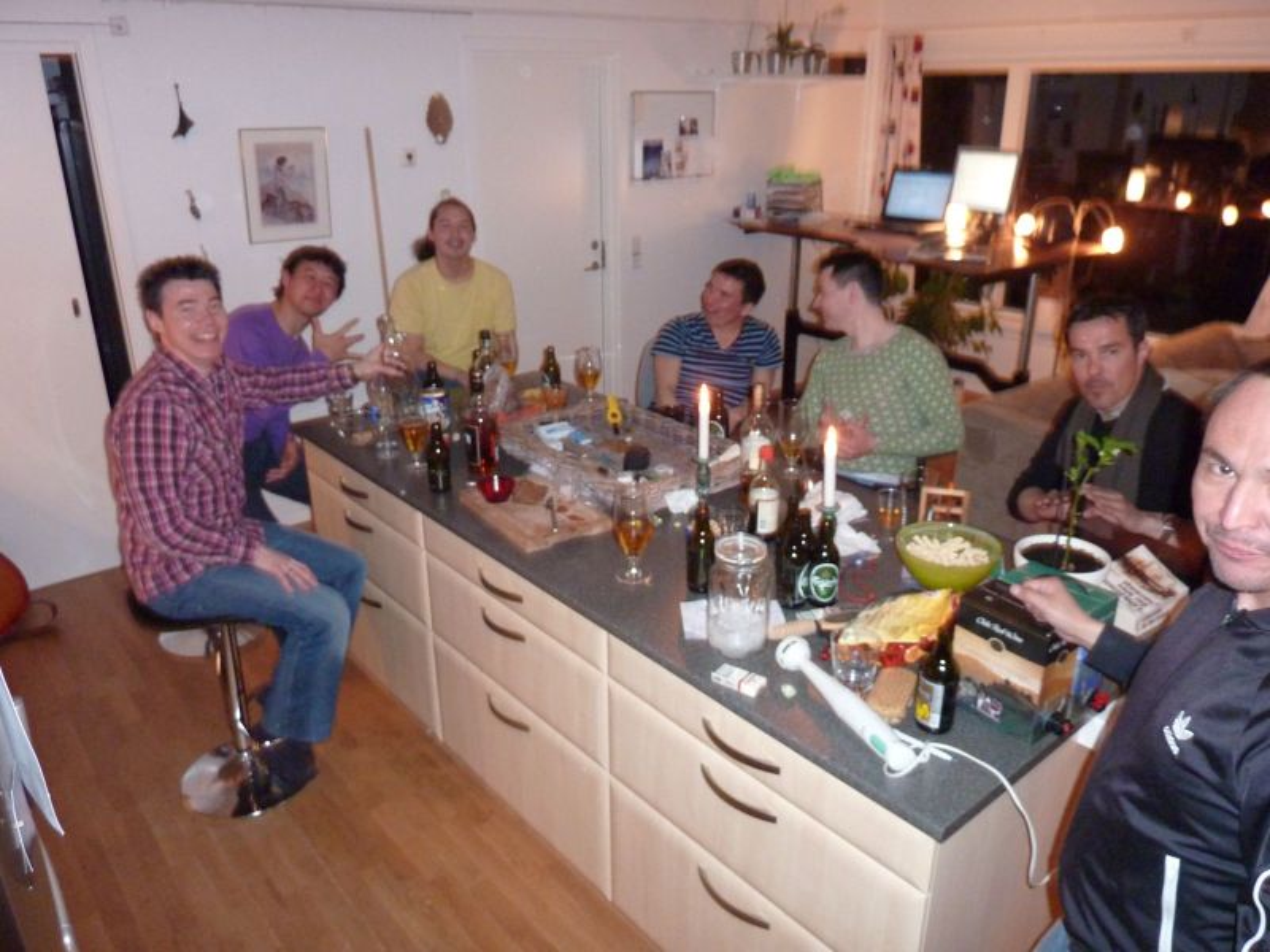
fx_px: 917
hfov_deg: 69.4
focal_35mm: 25
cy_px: 476
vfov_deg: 54.9
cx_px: 635
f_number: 3.3
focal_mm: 4.1
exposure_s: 1/8
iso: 320
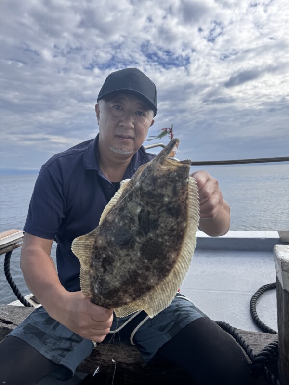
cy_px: 192
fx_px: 267
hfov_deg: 56.8
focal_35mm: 24
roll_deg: +2.5
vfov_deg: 71.6
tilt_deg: -3.8
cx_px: 144
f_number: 1.78
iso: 80
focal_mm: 6.76
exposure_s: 1/2959
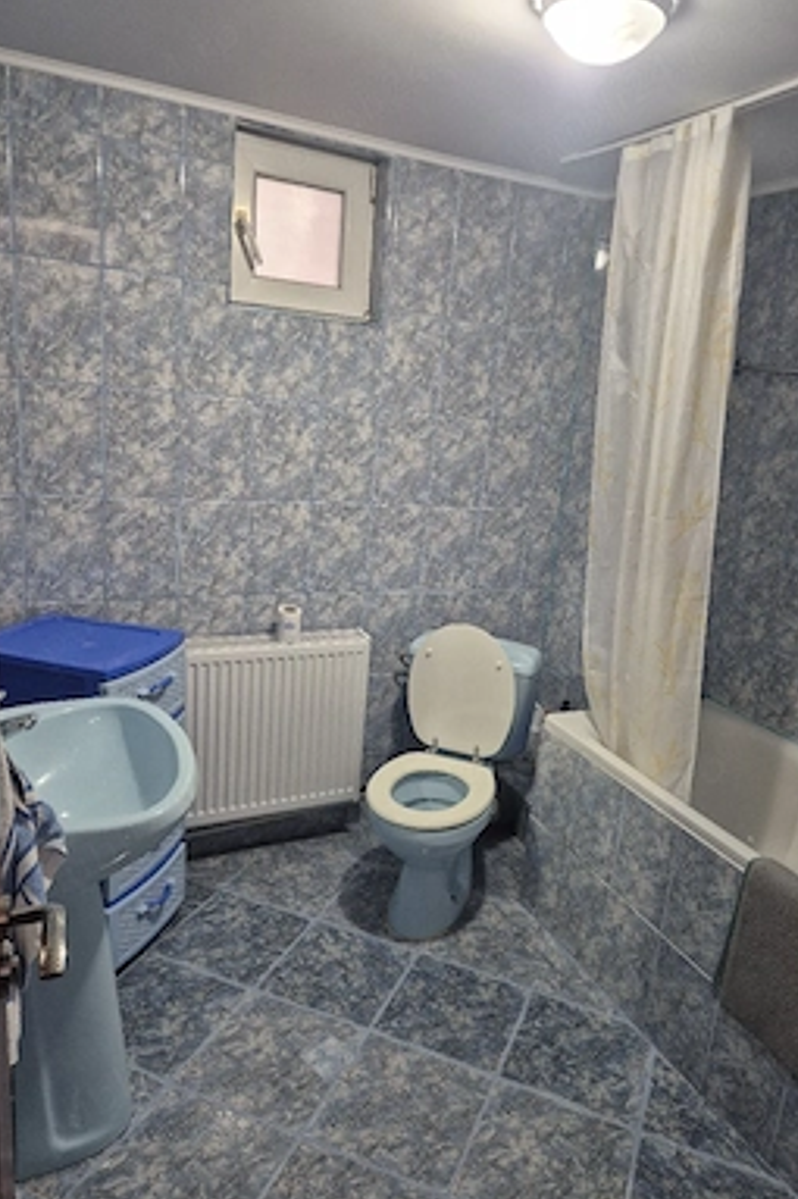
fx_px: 832
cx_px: 444
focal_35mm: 25
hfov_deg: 51.1
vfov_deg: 71.5
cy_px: 623
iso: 500
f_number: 1.8
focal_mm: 5.4
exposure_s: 1/100
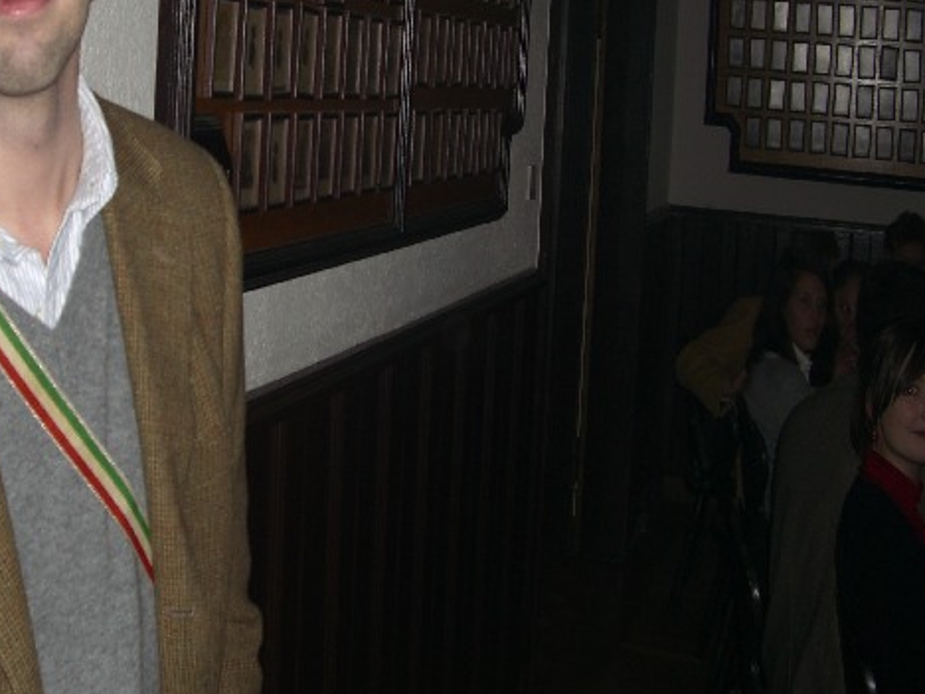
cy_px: 247
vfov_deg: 27.9
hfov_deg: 36.7
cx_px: 385
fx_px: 1390
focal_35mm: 52
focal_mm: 7.9
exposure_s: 1/60
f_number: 2.8
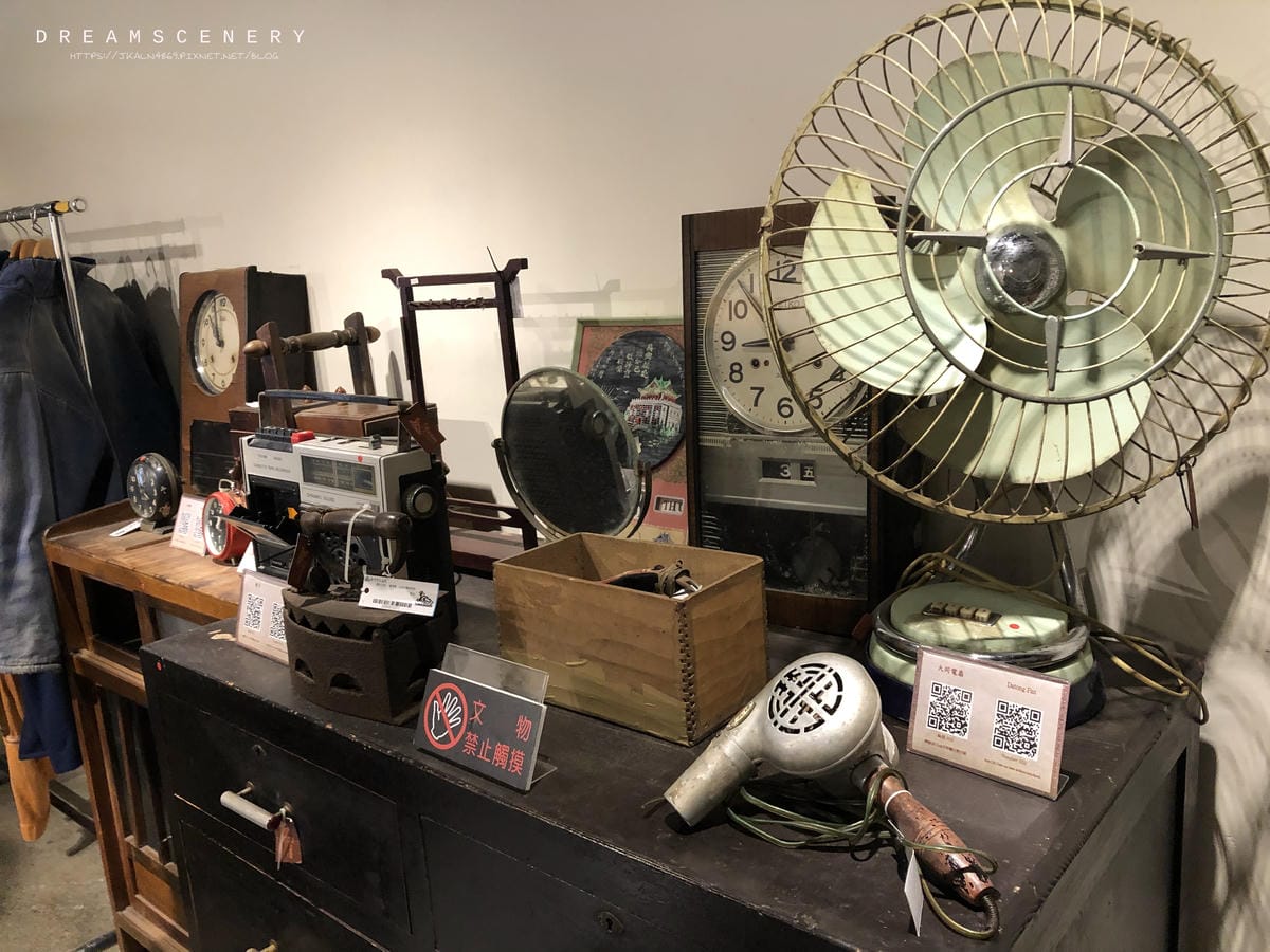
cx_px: 635
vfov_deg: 49.7
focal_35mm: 28
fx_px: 1027
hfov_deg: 63.4
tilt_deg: -13.0
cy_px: 476
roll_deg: +3.5
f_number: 1.8
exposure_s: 1/15
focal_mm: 3.99
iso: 100
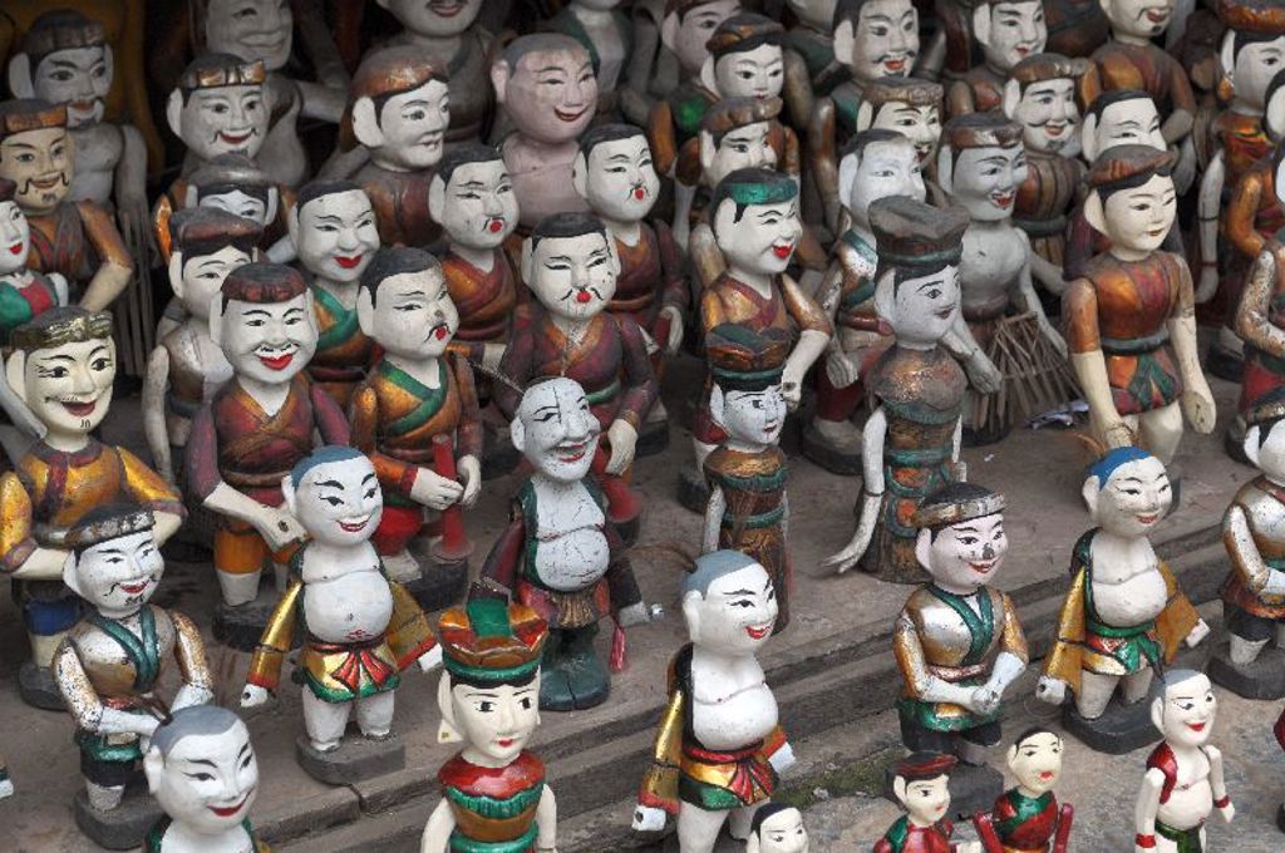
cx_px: 642
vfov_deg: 16.5
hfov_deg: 24.6
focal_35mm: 82
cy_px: 426
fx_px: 2941
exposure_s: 1/320
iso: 200
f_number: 9
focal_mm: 55
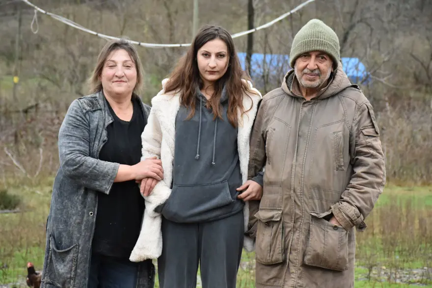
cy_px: 144
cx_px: 216
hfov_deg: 16.1
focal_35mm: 128
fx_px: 1530
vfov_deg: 10.8
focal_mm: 85
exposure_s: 1/200
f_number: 7.1
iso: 1000
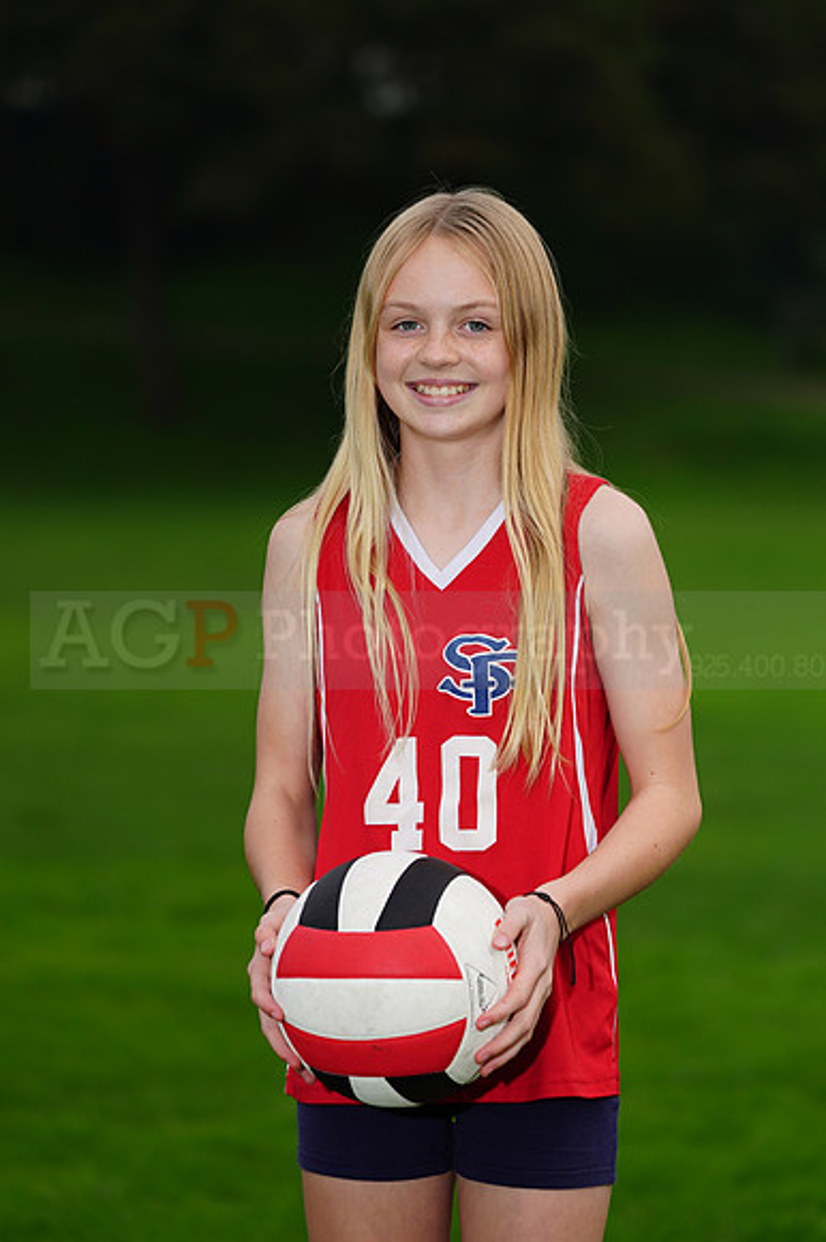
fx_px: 6891
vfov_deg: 10.3
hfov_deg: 6.9
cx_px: 413
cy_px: 621
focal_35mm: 200
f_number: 5.6
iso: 200
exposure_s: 1/200
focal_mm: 200
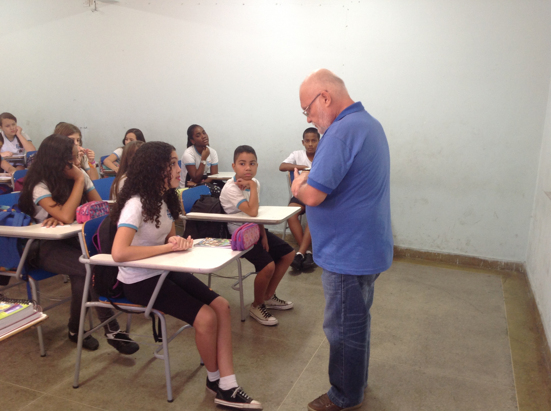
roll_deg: -2.7
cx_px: 276
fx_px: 556
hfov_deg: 52.7
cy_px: 206
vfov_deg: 40.6
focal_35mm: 35
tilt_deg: -9.9
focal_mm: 4.28
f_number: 2.4
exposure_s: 1/15
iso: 64
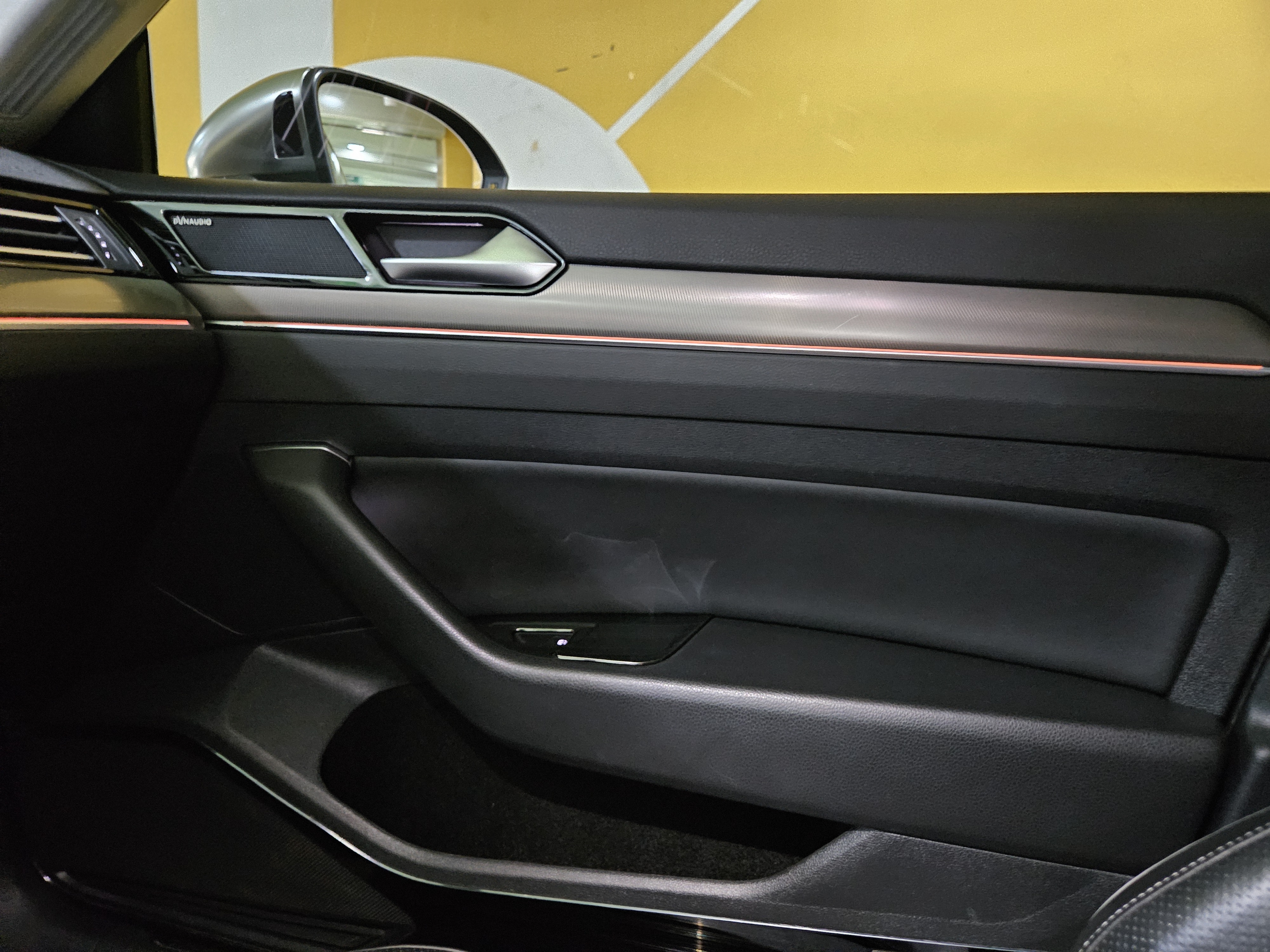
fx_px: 844
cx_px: 635
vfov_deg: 58.9
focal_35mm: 23
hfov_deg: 73.9
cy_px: 476
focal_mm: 5.4
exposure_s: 1/15
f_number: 1.8
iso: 2500
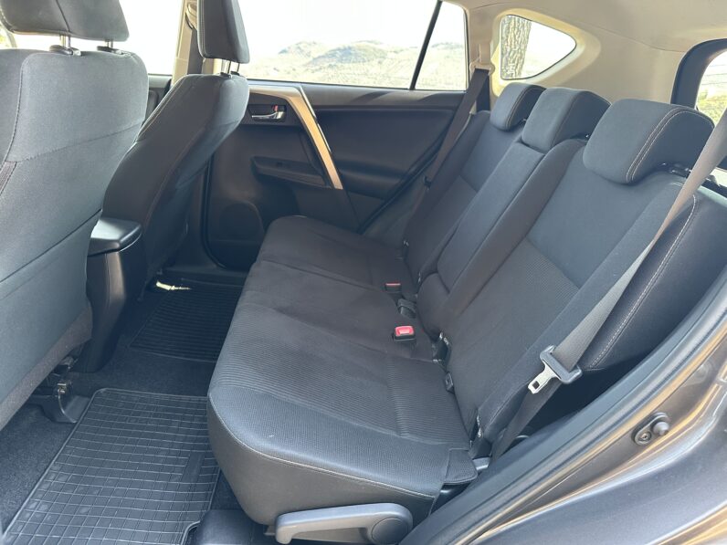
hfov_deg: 71.6
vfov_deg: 56.8
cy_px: 272
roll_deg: -4.0
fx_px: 504
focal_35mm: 24
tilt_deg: -26.3
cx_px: 364
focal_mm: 6.86
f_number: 1.78
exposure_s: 1/60
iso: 250
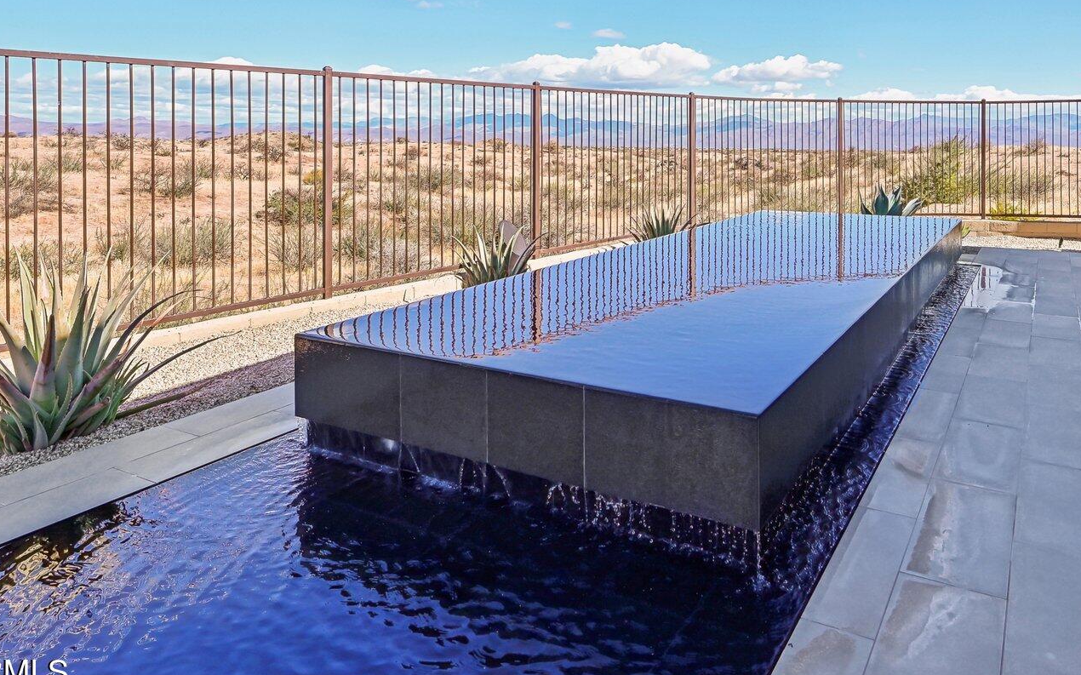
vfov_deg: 50.1
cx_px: 744
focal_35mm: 23
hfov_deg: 74.1
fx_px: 677
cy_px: 146
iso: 200
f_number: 8
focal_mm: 14
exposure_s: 1/400
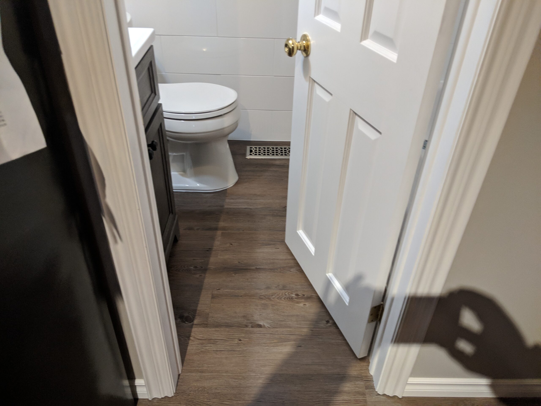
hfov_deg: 65.3
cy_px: 203
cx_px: 270
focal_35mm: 27
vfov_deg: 51.4
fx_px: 422
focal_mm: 4.44
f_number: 1.8
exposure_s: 1/60
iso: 212
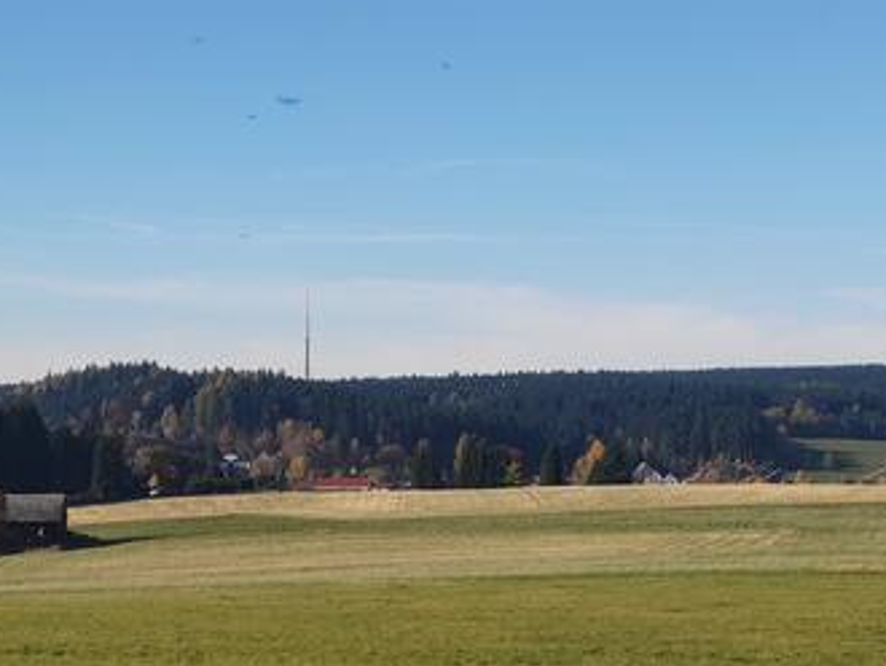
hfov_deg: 20.9
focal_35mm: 93
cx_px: 669
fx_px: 2382
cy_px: 287
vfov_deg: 15.9
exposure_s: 1/2057
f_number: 2
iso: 50
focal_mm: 8.16
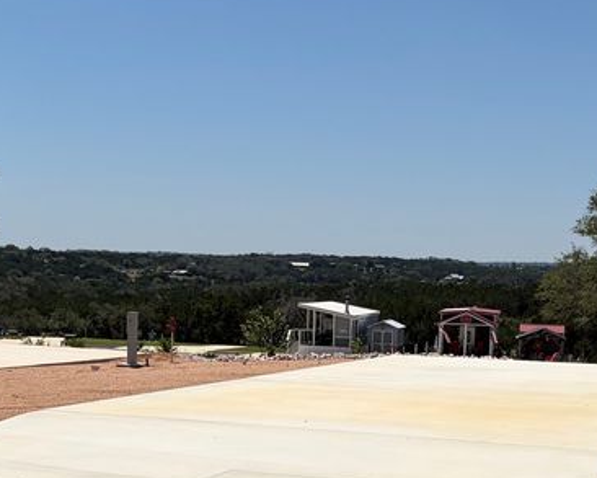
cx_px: 380
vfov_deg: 21.0
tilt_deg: -7.4
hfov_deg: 26.7
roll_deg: -1.0
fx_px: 1255
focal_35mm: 71
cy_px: 445
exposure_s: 1/11905
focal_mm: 5.96
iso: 50
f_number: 1.6
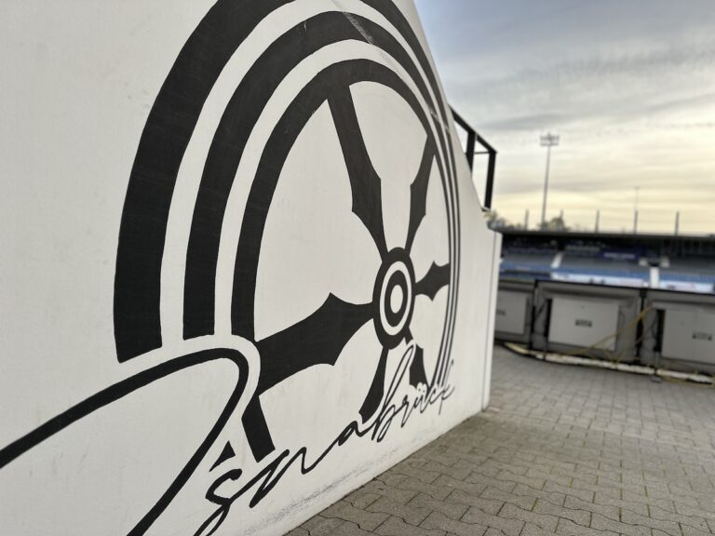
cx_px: 358
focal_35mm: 24
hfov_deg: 71.6
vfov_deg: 56.8
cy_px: 268
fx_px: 496
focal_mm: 6.86
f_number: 1.78
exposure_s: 1/256
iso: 80
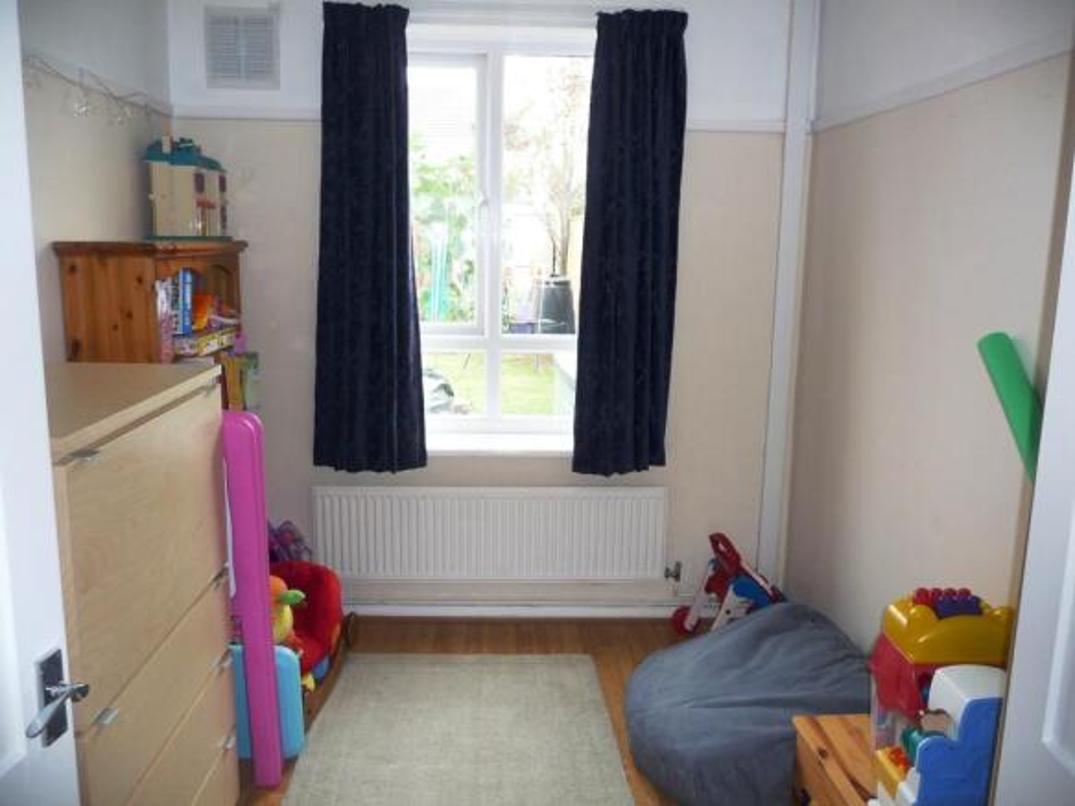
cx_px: 538
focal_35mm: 28
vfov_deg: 49.7
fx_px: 869
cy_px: 403
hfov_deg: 63.5
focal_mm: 4.7
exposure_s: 1/30
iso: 125
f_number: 3.3
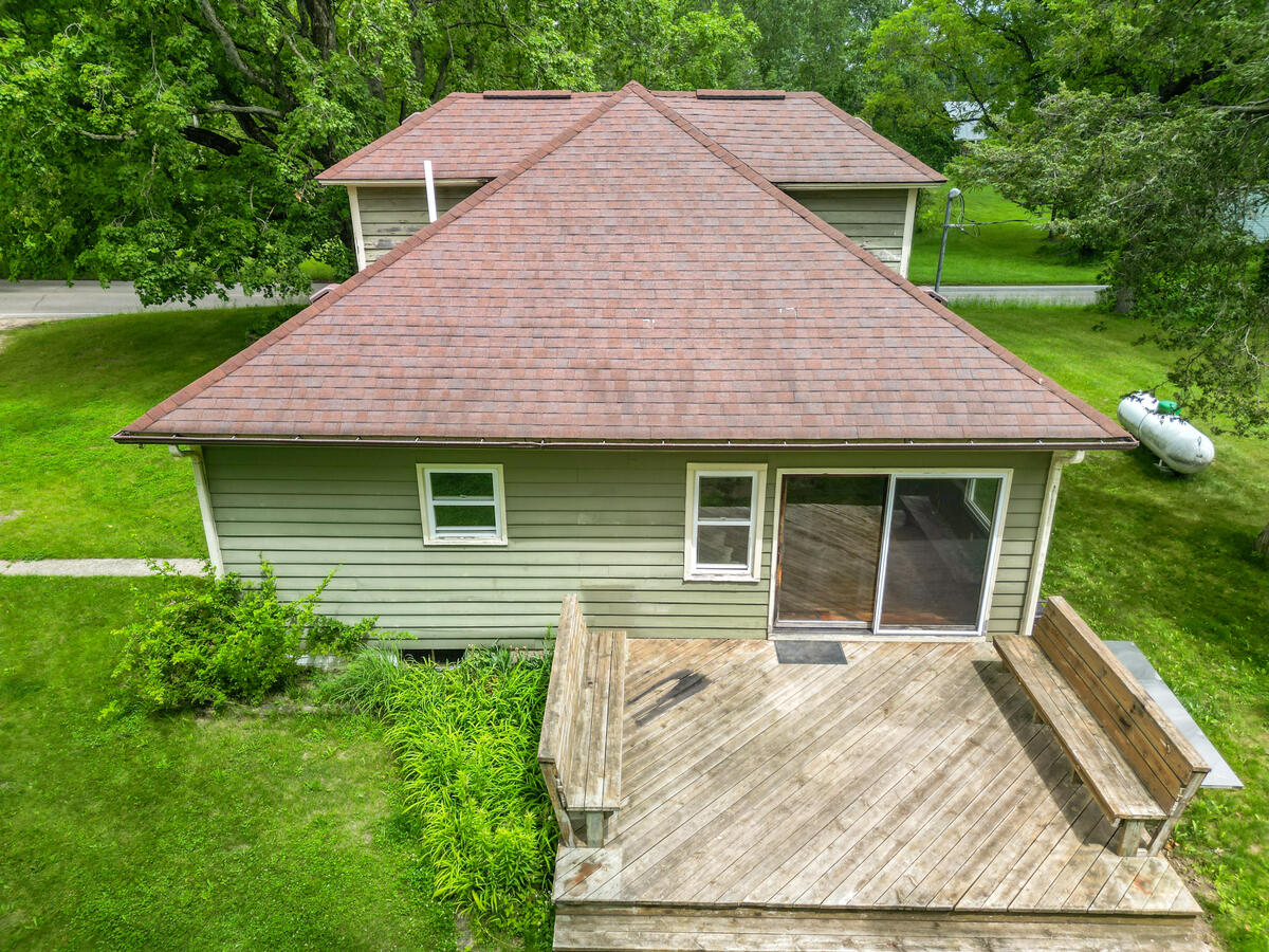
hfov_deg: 71.6
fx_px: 880
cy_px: 476
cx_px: 634
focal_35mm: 24
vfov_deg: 56.8
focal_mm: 6.72
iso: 100
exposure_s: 1/15
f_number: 1.7
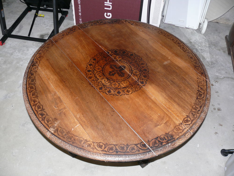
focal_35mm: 35
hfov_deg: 52.6
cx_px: 117
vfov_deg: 40.7
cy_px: 88
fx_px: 237
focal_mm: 7.4
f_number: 2.8
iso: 100
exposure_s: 1/30
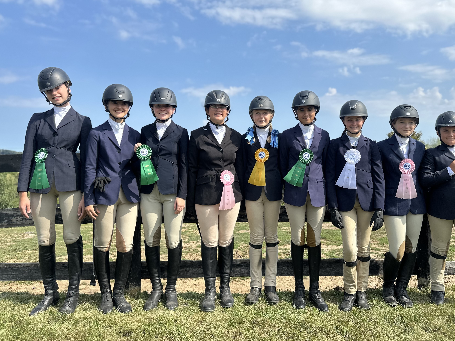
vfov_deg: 48.1
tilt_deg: +0.7
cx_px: 250
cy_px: 149
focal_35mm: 29
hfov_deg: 61.5
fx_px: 381
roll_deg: -0.5
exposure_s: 1/4348
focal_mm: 6.86
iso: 80
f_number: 1.78
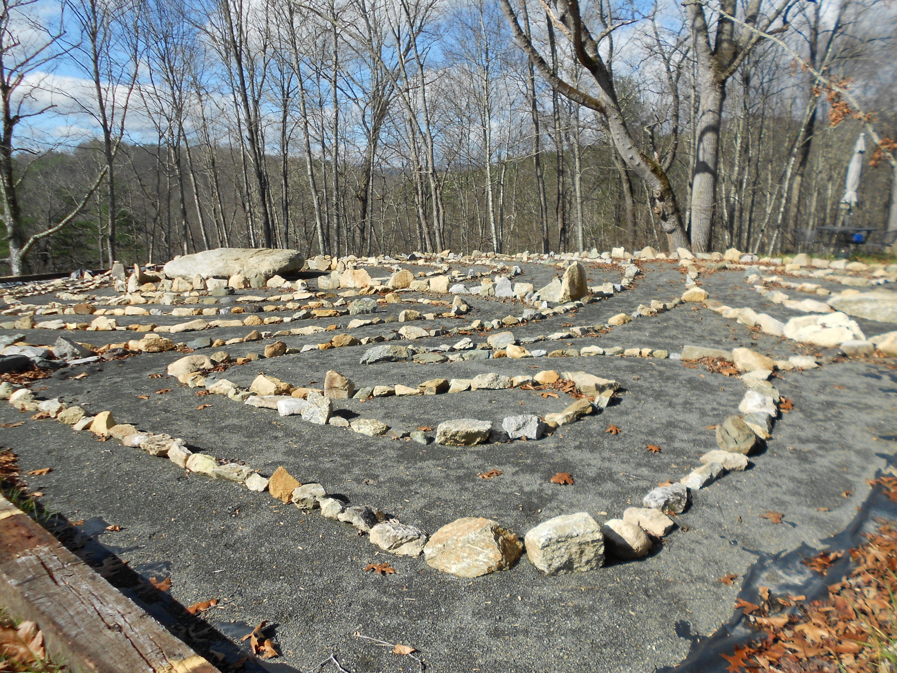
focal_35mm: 26
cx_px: 448
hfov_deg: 67.3
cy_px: 336
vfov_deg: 53.1
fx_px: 674
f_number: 3.2
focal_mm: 4.6
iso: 80
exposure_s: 1/800
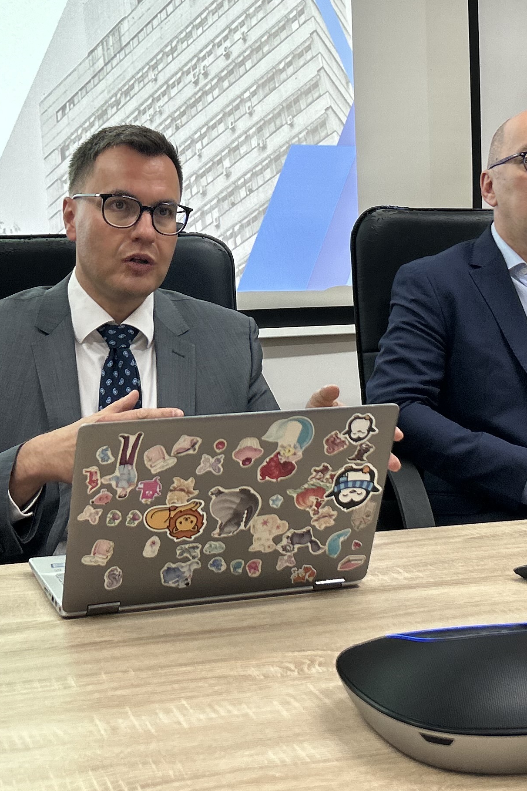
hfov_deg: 22.6
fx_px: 1318
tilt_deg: +2.2
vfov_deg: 32.8
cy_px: 208
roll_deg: +1.8
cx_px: 252
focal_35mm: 60
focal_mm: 5.7
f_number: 1.5
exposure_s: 1/100
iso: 50
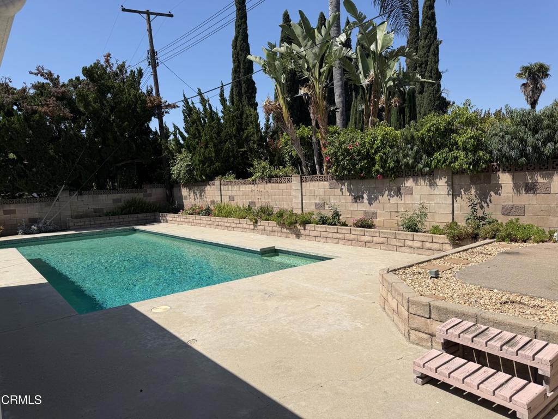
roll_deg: +2.9
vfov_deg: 56.8
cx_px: 279
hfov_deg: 71.6
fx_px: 387
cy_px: 210
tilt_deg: -3.8
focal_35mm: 24
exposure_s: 1/6711
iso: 80
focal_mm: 6.76
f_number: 1.78
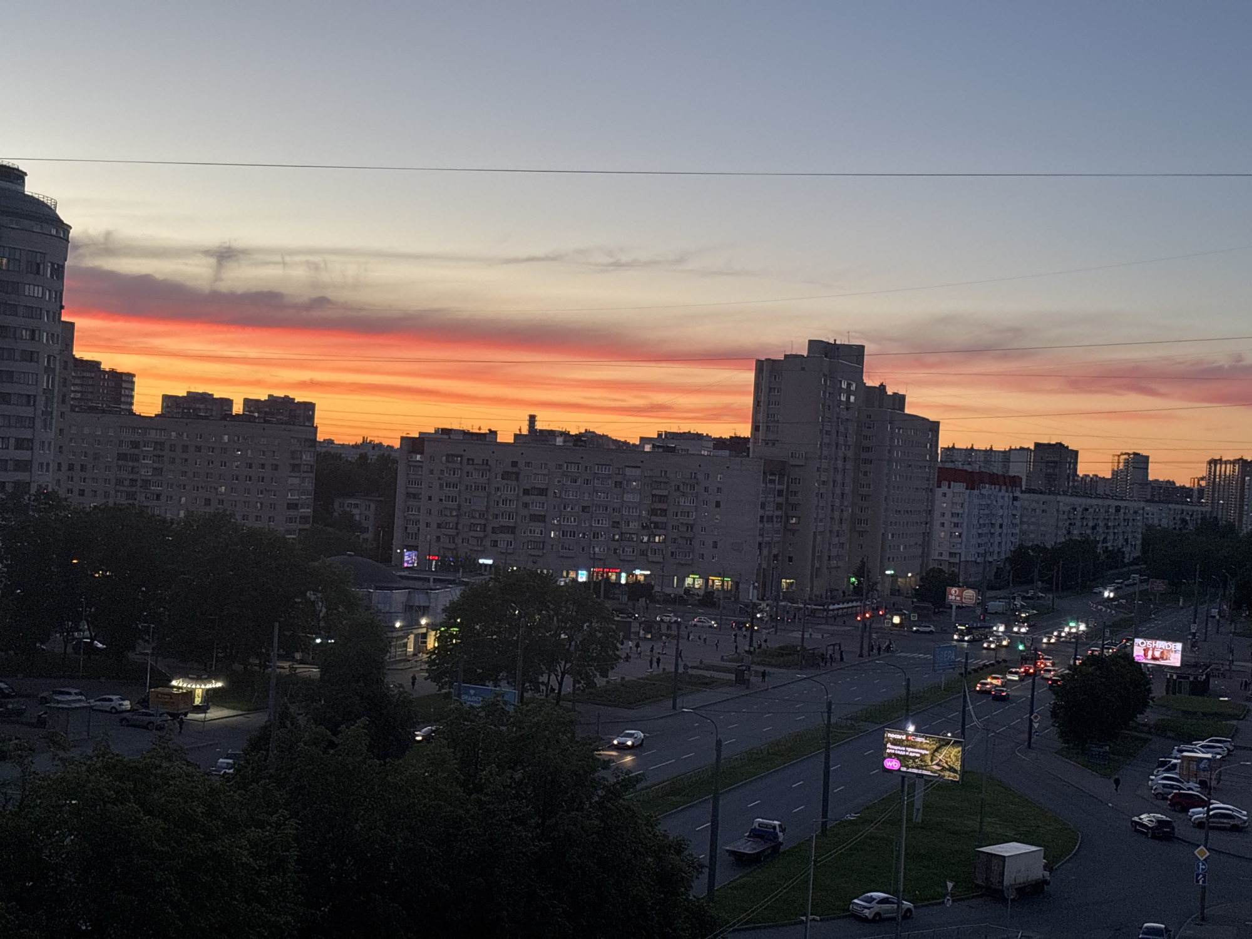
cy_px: 470
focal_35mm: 52
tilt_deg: +0.2
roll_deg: -4.1
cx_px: 626
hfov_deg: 36.8
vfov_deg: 28.0
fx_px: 1881
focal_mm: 5.96
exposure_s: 1/69
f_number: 1.6
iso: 50
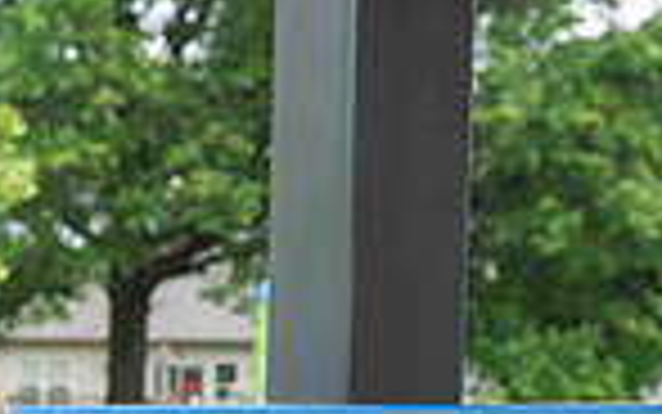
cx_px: -463
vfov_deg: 7.0
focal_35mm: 182
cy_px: 792
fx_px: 3285
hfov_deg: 10.9
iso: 400
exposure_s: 1/500
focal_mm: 43
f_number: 6.3
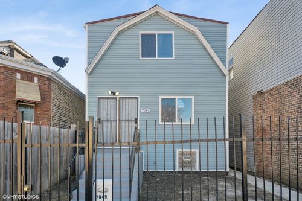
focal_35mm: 16
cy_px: 100
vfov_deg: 73.7
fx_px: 134
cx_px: 151
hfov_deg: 96.8
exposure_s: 1/50
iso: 200
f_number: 11
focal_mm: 11.25
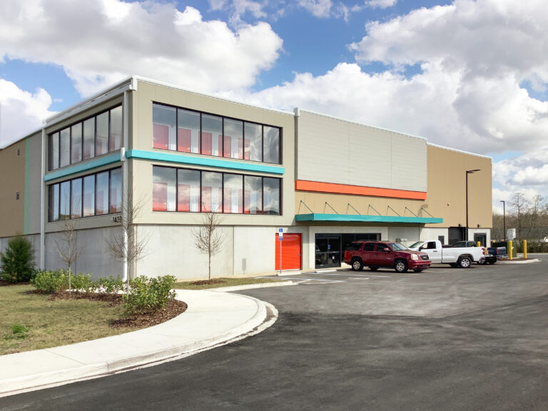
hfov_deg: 58.4
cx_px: 274
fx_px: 491
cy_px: 206
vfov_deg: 45.4
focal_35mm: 31
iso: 25
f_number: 2.4
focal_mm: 3.3
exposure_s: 1/1664
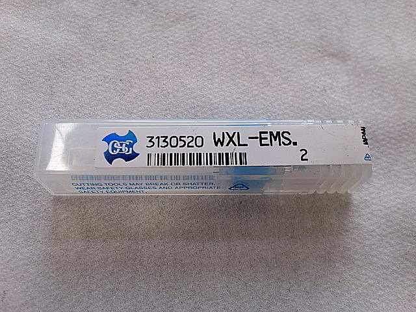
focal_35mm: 35
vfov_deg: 40.7
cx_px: 208
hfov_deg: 52.6
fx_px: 421
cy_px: 156
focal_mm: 6.3
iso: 64
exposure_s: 1/125
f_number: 3.1
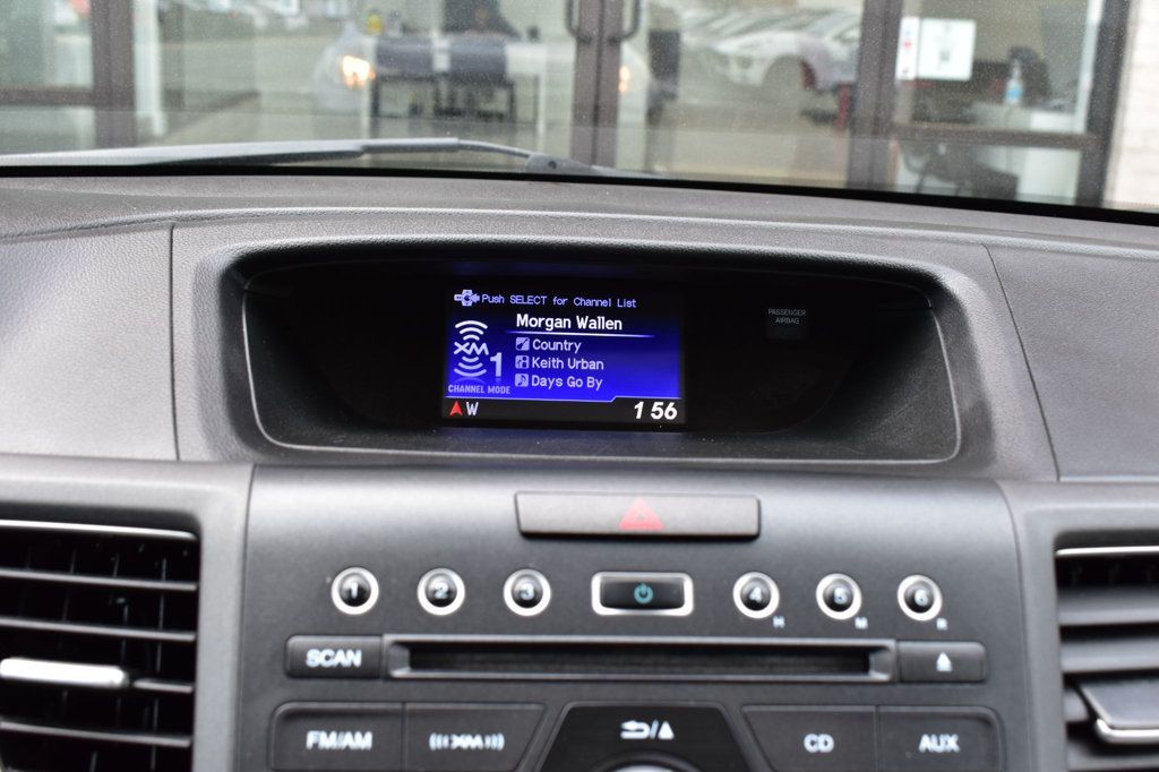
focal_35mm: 42
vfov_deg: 31.9
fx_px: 1352
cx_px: 580
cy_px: 386
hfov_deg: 46.4
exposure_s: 1/60
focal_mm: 28
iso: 400
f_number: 8
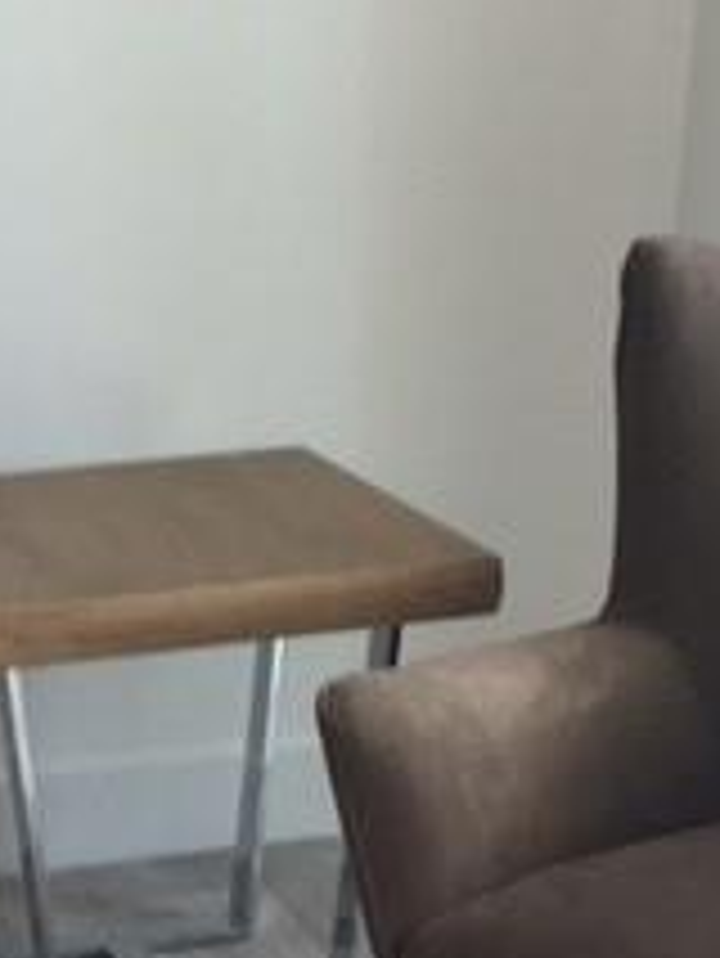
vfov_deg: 21.3
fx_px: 2410
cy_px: 1061
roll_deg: +0.8
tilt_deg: -27.8
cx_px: 122
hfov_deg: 16.8
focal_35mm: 87
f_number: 2.2
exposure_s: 1/60
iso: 32
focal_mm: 4.15
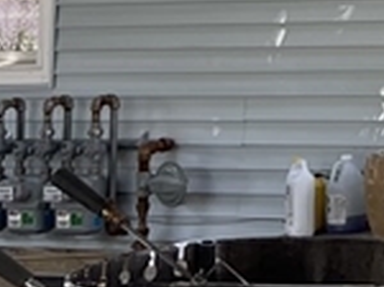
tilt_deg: +9.7
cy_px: -425
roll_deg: +2.8
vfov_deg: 7.9
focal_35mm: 171
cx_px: 860
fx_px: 1894
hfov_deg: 10.3
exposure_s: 1/121
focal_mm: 5.1
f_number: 1.6
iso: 32
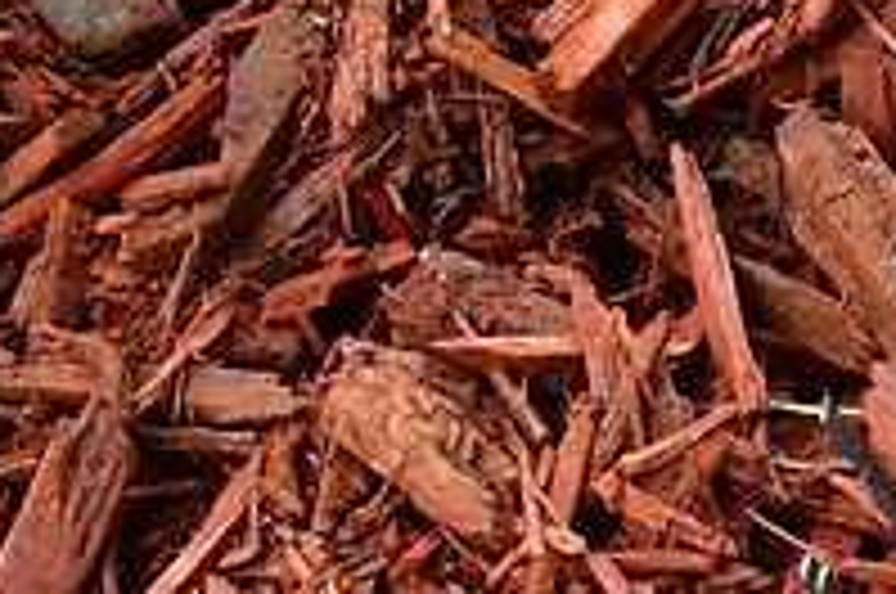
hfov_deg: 6.8
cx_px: 2094
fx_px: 7156
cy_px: 1238
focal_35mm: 288
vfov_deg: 4.7
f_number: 16
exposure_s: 1/60
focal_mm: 35
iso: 3200
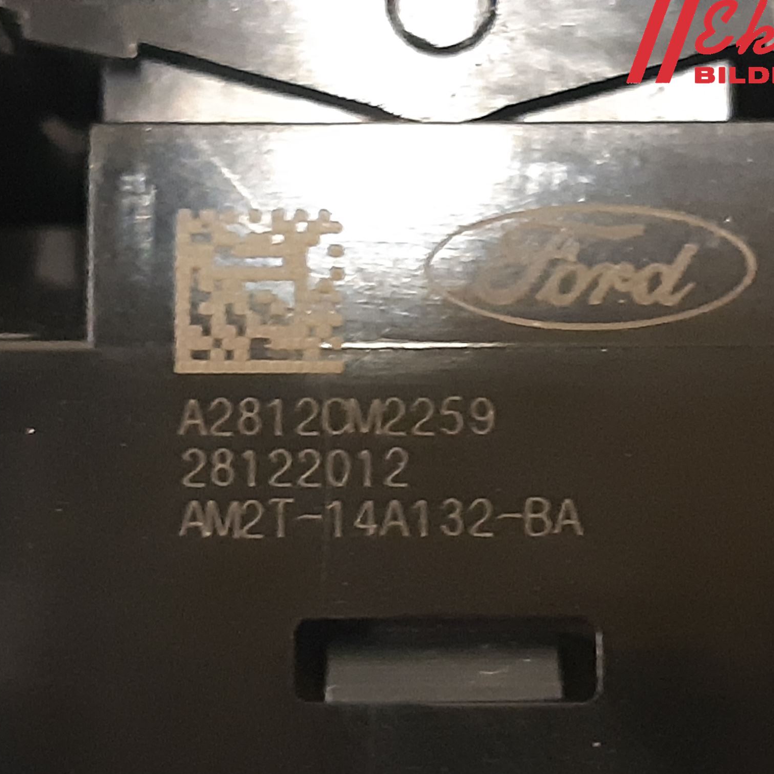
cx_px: 417
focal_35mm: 31
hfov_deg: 52.5
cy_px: 389
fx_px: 784
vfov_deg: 52.5
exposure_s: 1/25
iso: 640
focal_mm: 3.93
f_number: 1.7
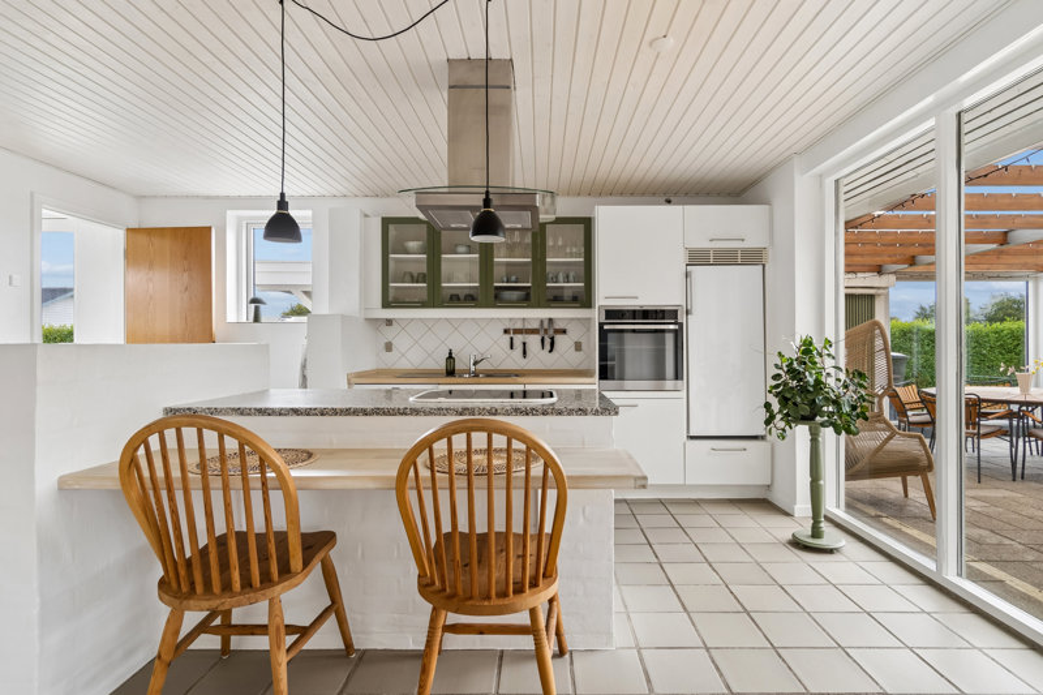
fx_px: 478
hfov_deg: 95.0
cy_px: 348
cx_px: 522
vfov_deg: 72.0
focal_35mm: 16
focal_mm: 11
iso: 200
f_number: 8
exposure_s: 1/15
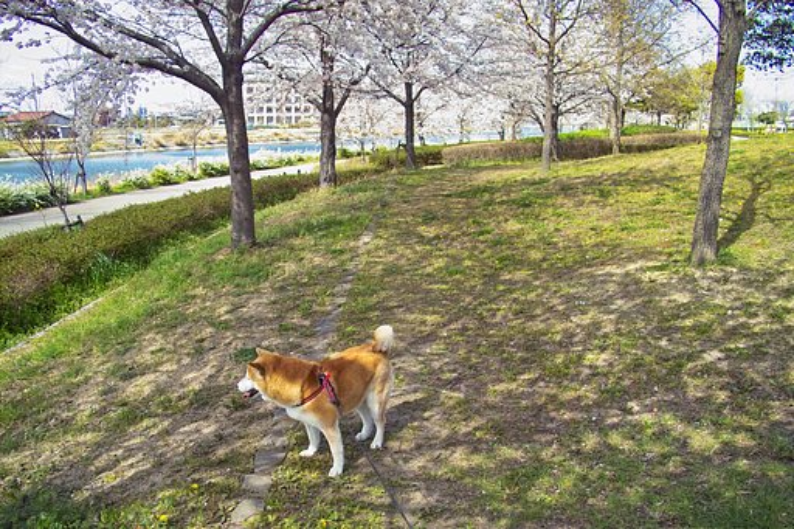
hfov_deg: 60.3
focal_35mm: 31
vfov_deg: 42.3
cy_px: 264
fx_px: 683
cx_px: 397
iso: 200
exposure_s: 1/90
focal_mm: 18
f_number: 5.6
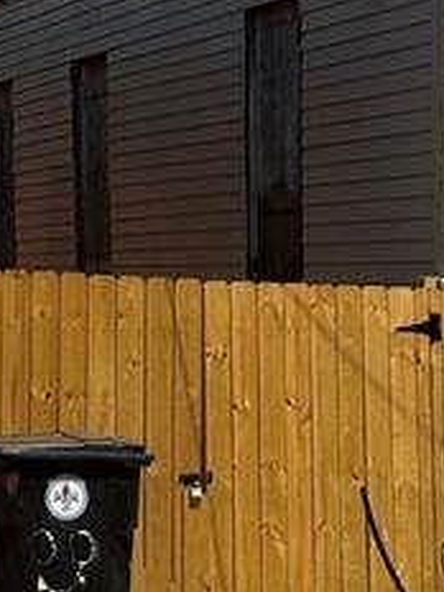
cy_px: 69
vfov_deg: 12.3
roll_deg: -0.4
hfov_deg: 9.1
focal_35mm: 159
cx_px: -242
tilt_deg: +0.8
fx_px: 2719
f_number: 1.78
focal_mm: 6.76
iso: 80
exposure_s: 1/11364
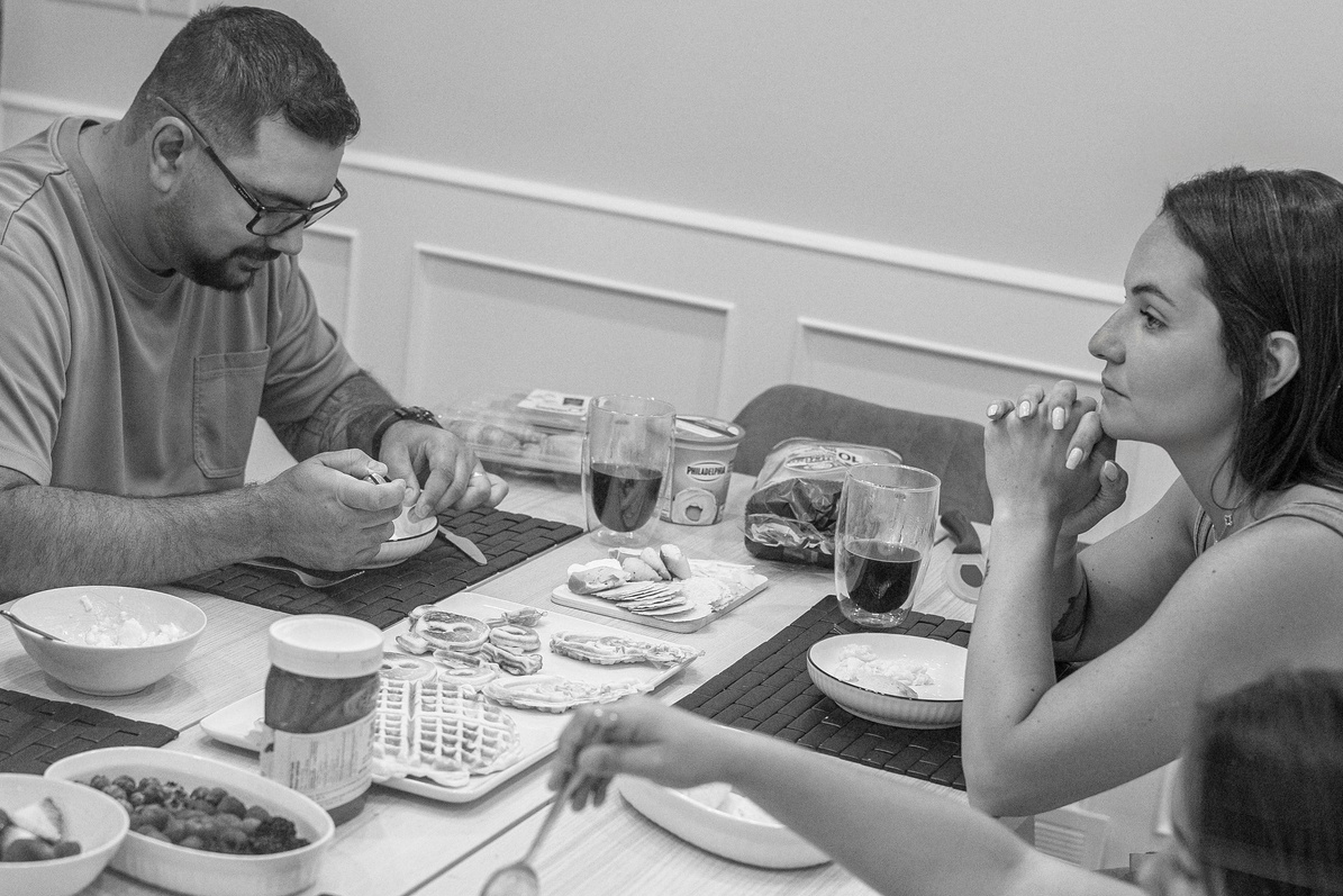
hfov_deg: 27.0
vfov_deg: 18.1
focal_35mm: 75
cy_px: 662
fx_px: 2798
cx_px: 574
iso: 800
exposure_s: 1/320
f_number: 2.2
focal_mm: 35
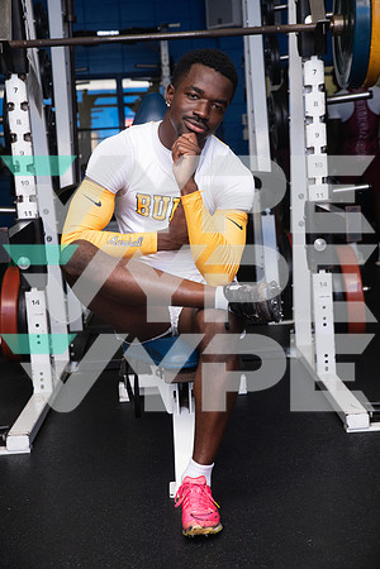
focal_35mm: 60
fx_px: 950
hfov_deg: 22.6
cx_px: 190
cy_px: 284
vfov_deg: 33.4
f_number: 6.3
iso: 500
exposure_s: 1/400
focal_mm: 60
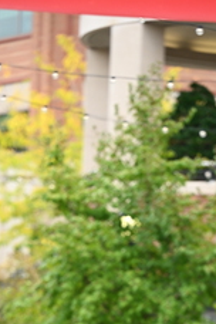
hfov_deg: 4.1
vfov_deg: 6.1
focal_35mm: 337
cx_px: 146
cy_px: 375
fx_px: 3033
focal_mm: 140
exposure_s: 1/1600
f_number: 2.8
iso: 640
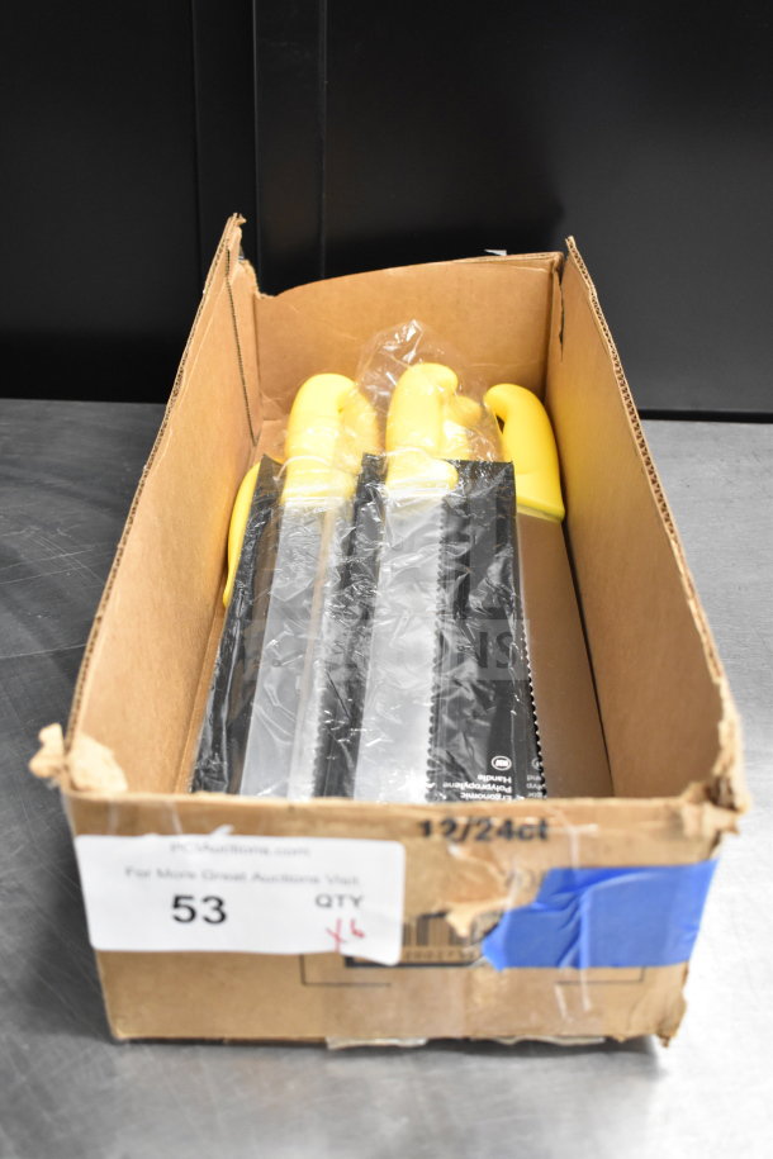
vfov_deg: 47.9
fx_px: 1304
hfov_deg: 33.0
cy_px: 580
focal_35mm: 40
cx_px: 386
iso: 2200
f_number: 4
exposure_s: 1/40
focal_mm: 27
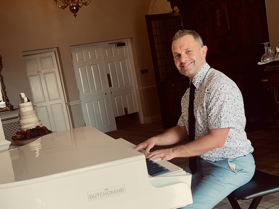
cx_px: 140
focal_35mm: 26
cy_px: 104
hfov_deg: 67.3
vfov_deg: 53.1
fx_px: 210
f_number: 1.6
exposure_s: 1/189
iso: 32
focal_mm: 4.2
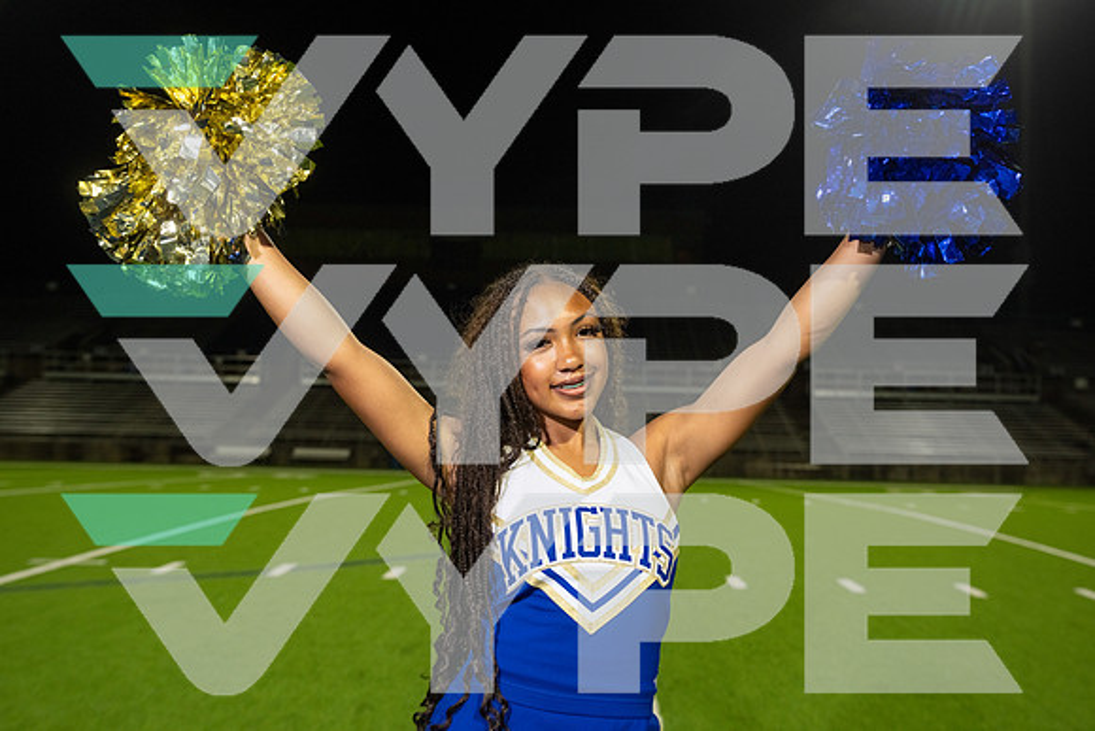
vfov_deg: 32.6
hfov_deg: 47.4
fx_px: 1247
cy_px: 366
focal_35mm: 41
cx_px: 548
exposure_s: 1/200
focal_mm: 41
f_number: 4.5
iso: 1000
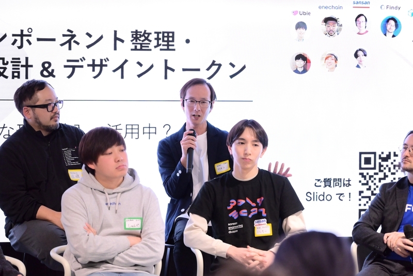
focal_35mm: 120
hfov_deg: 17.1
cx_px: 206
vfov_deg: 11.4
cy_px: 138
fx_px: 1377
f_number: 4
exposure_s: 1/200
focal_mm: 120
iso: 5600
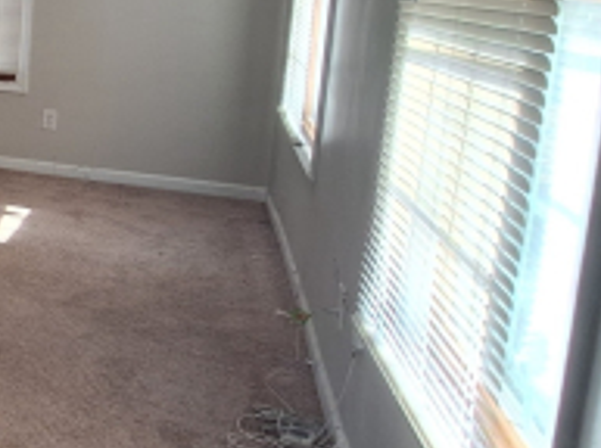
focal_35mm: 45
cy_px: 87
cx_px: -397
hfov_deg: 25.0
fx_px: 780
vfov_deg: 31.2
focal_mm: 1.74
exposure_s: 1/60
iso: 80
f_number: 2.2
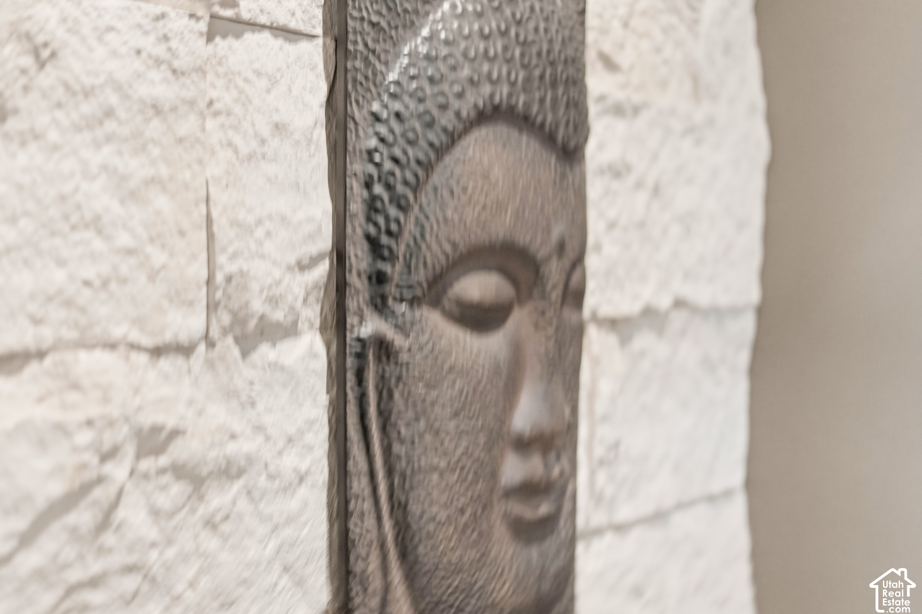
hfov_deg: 38.9
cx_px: 460
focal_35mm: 51
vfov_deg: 26.5
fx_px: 1306
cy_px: 309
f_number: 2
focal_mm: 50
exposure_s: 1/160
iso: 1600
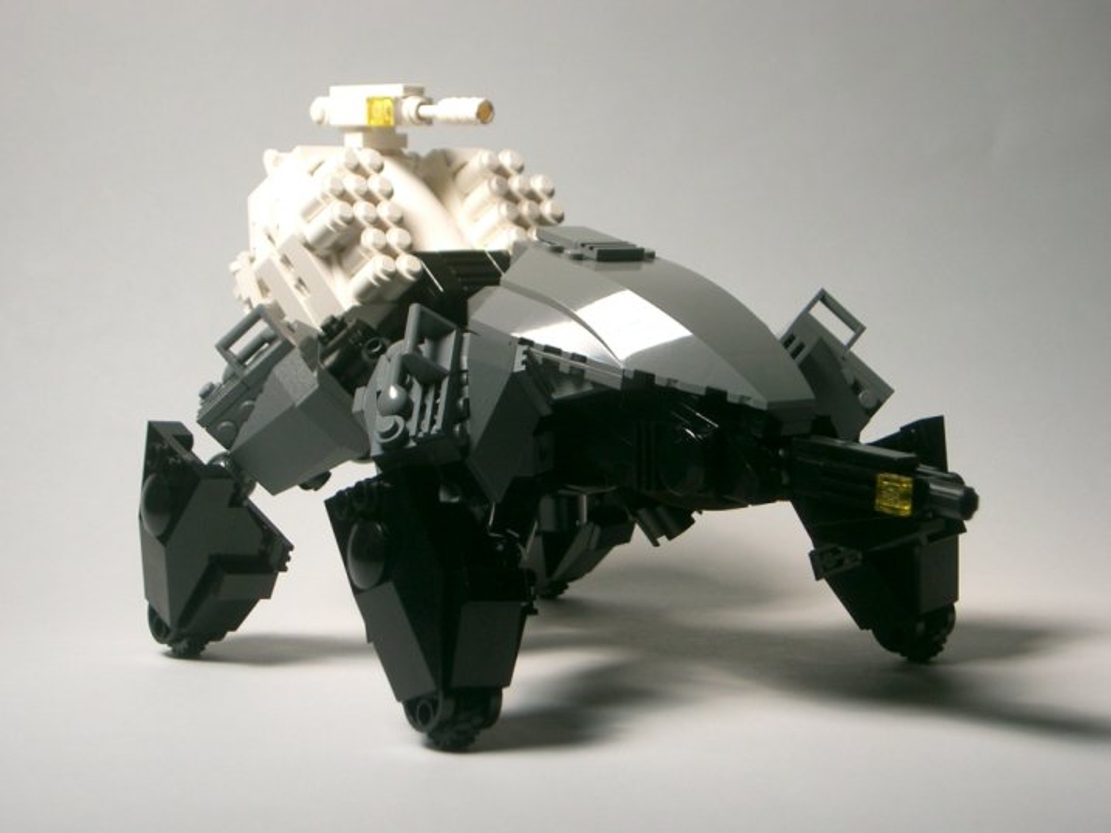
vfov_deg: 21.3
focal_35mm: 69
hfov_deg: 28.2
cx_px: 556
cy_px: 416
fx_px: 2215
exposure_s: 1/200
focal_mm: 14.2
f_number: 3.7
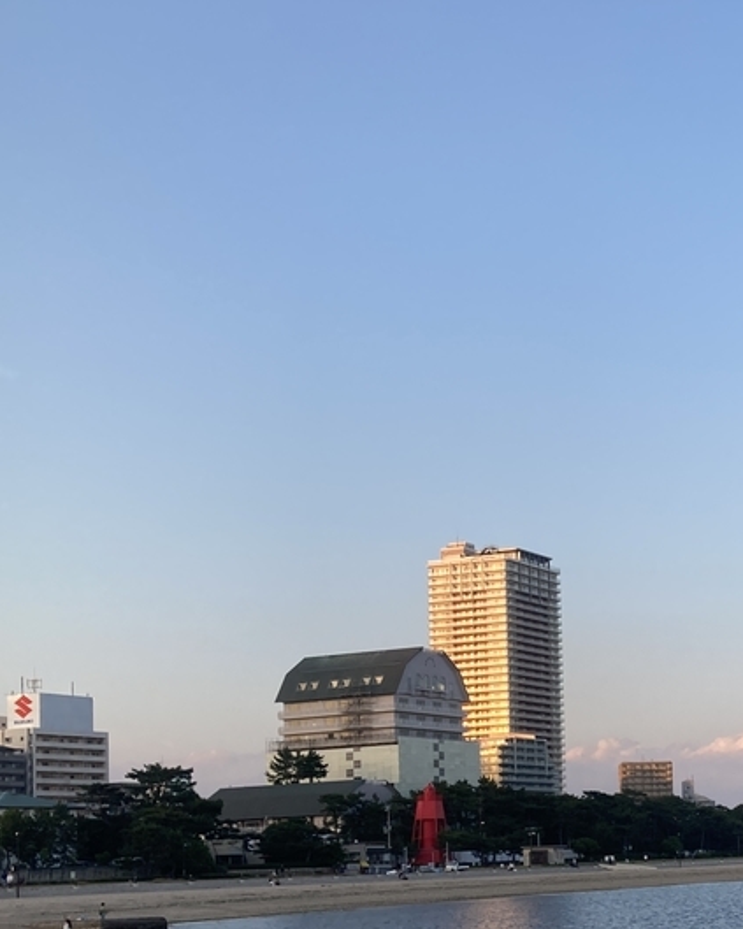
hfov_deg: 22.1
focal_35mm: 62
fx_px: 1705
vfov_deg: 29.7
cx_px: 959
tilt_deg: +4.3
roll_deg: +0.4
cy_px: 760
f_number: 1.8
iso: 20
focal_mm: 3.99
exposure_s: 1/433
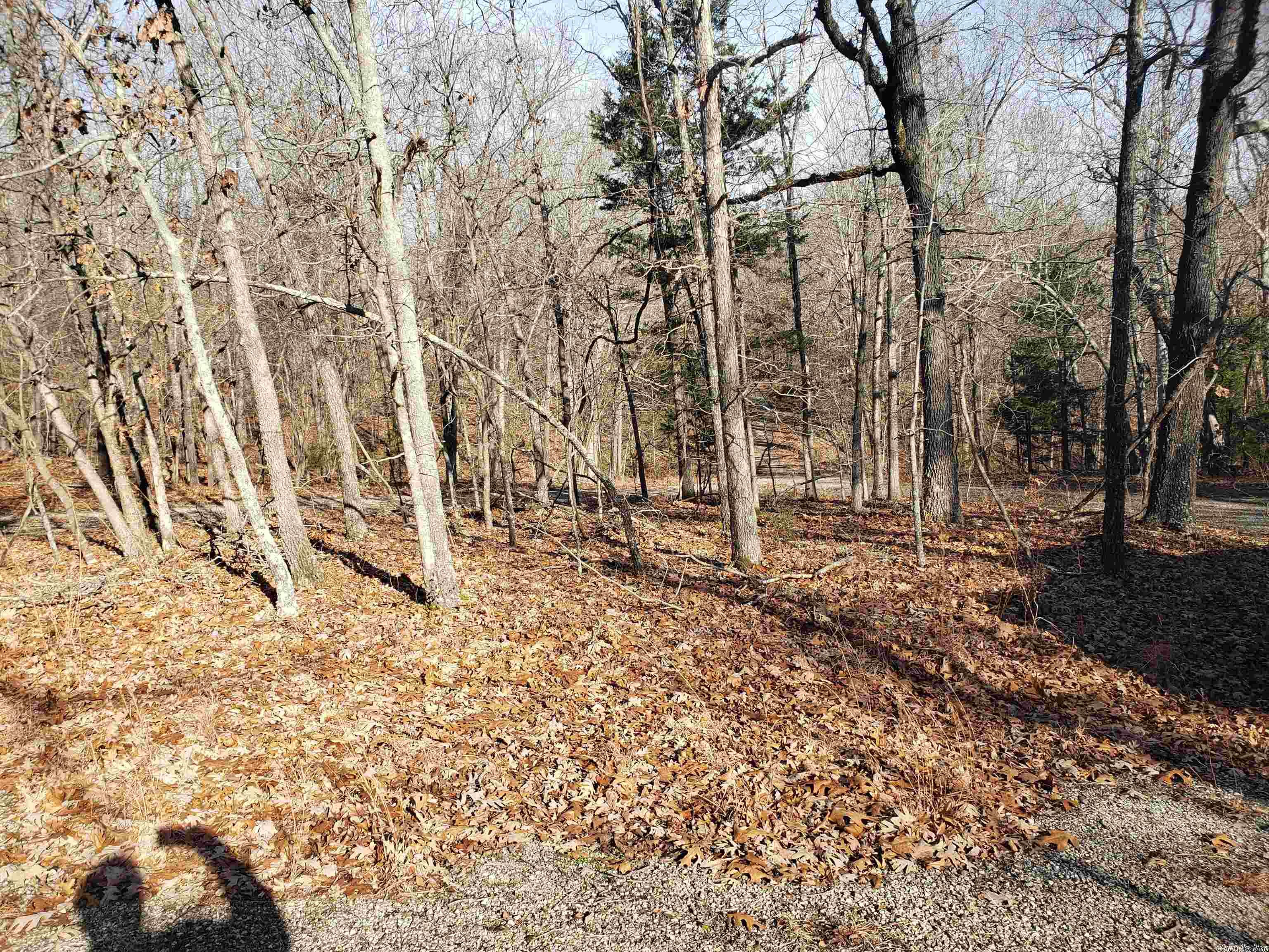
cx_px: 634
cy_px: 476
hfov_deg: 67.3
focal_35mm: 26
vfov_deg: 53.1
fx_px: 953
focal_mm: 4.3
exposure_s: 1/658
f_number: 2.4
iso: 50
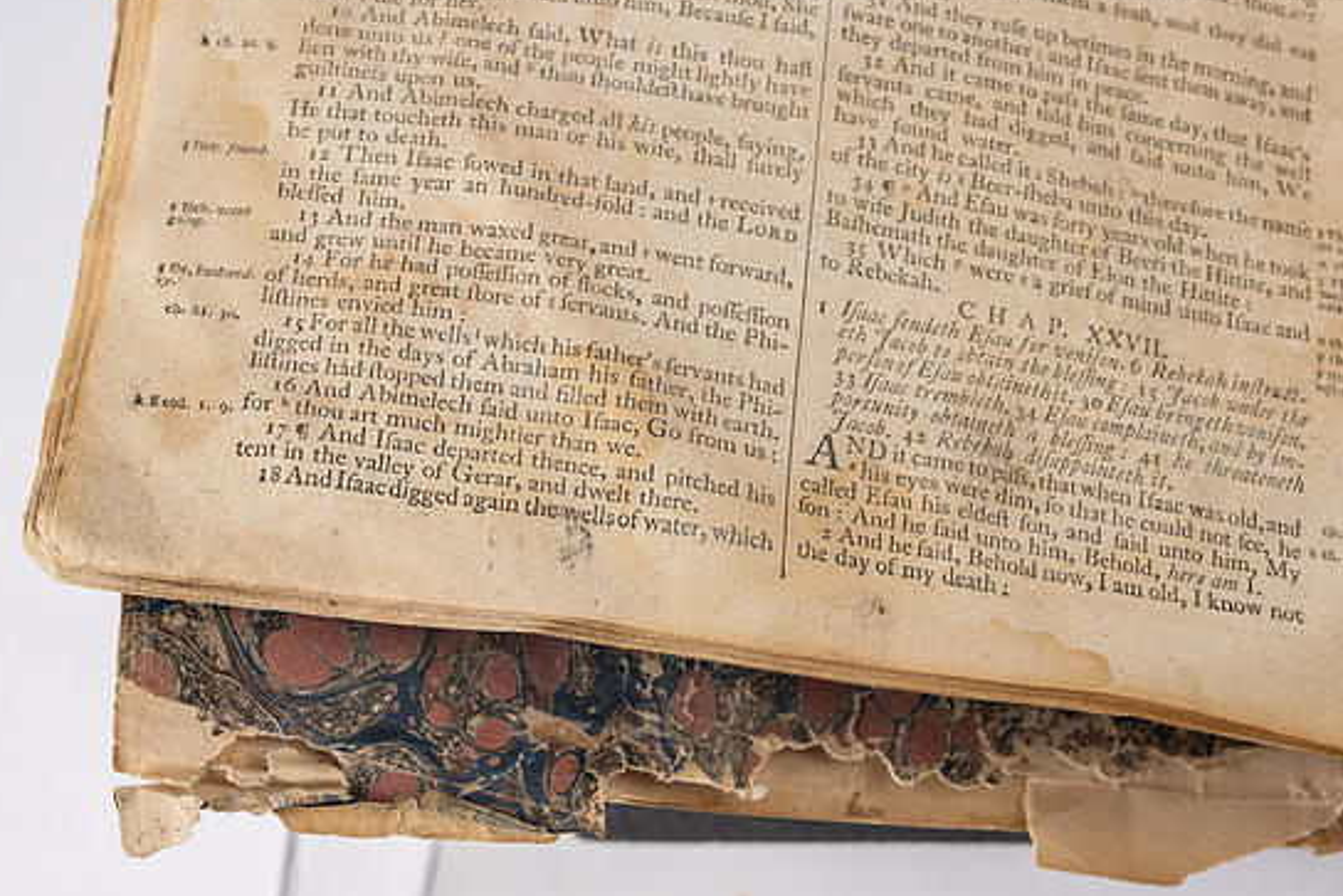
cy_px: 460
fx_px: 2388
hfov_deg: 31.4
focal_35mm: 64
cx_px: 639
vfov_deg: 21.3
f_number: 13
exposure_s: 1/125
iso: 100
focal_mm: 60
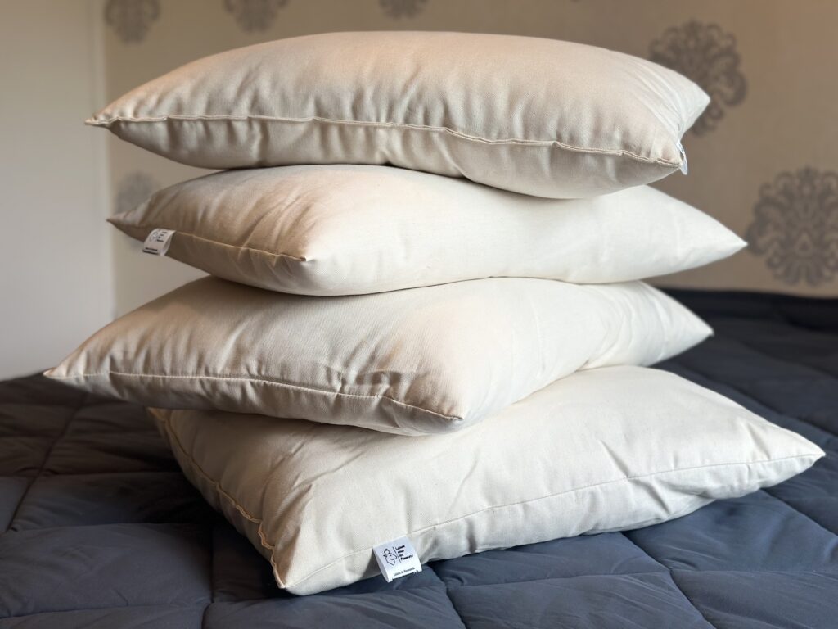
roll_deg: -0.2
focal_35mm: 48
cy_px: 314
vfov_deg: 30.3
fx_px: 1162
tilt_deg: -7.2
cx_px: 419
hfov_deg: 39.7
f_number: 1.78
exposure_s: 1/100
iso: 64
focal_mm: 6.86
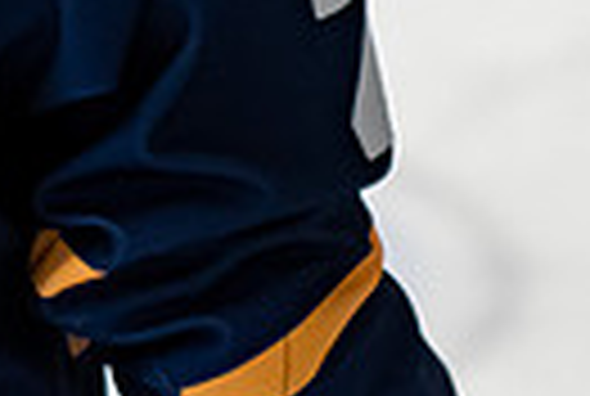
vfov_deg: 2.7
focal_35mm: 506
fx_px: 8312
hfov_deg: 4.0
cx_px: -408
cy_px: -382
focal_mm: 70
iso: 1250
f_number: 2.8
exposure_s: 1/800
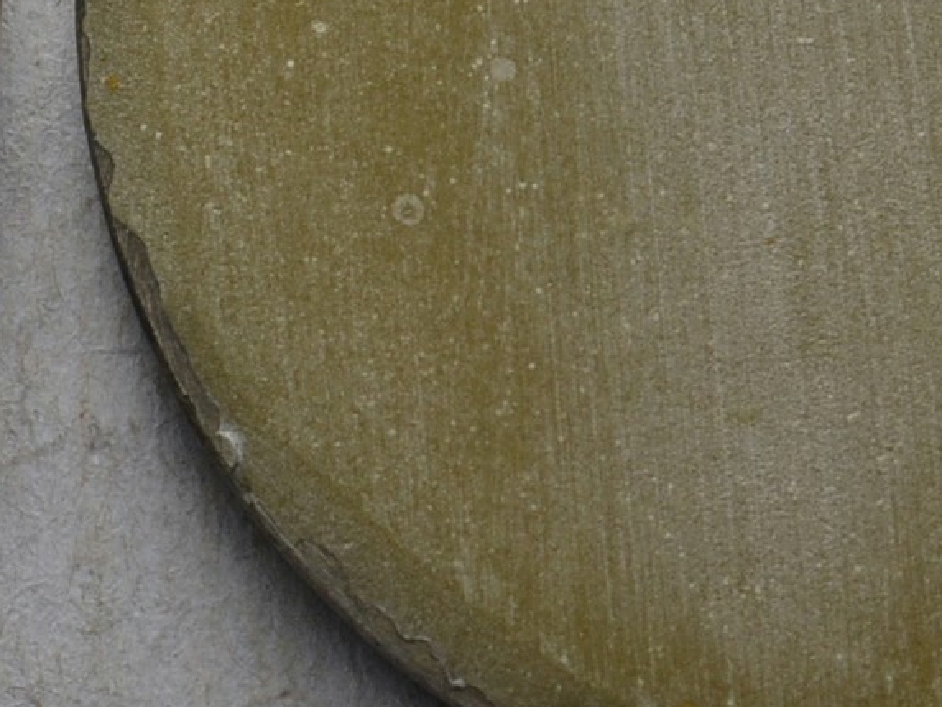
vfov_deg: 5.0
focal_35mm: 297
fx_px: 8084
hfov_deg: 6.6
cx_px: -8
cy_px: 186
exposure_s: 1/250
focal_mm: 48
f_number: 14
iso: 400
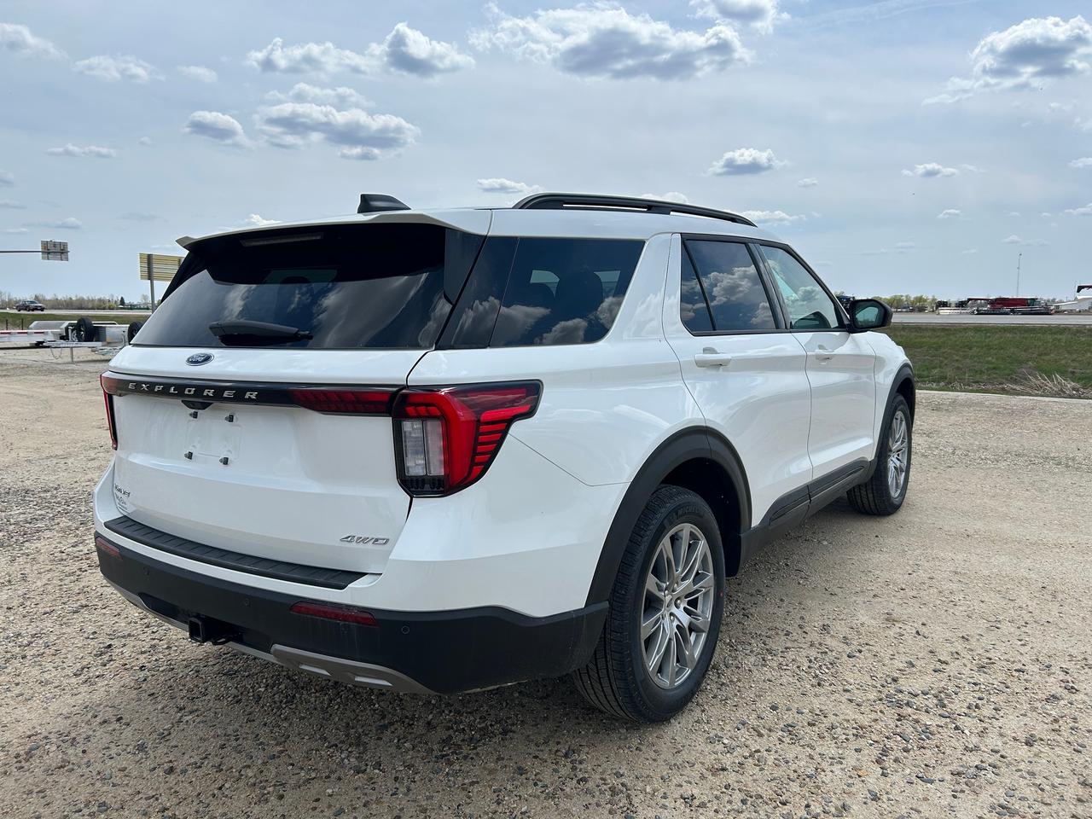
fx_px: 820
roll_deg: +0.5
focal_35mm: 26
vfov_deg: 53.1
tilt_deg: -6.5
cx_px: 546
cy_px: 410
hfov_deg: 67.3
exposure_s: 1/7463
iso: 50
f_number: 1.5
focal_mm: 5.7
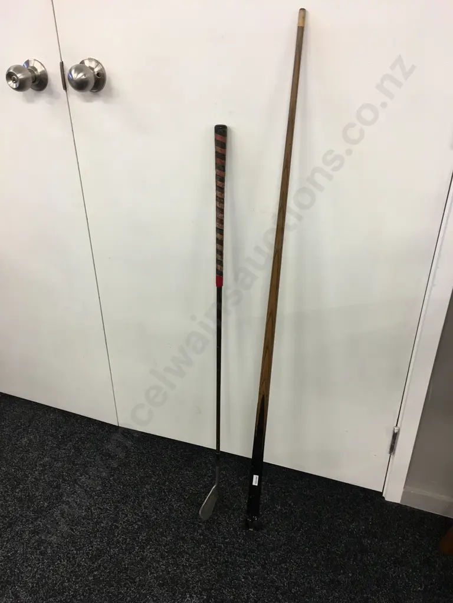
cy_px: 302
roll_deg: -0.5
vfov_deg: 61.7
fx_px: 506
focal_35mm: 29
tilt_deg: -30.2
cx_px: 226
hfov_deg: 48.2
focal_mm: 4.15
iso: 32
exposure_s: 1/17
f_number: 2.2
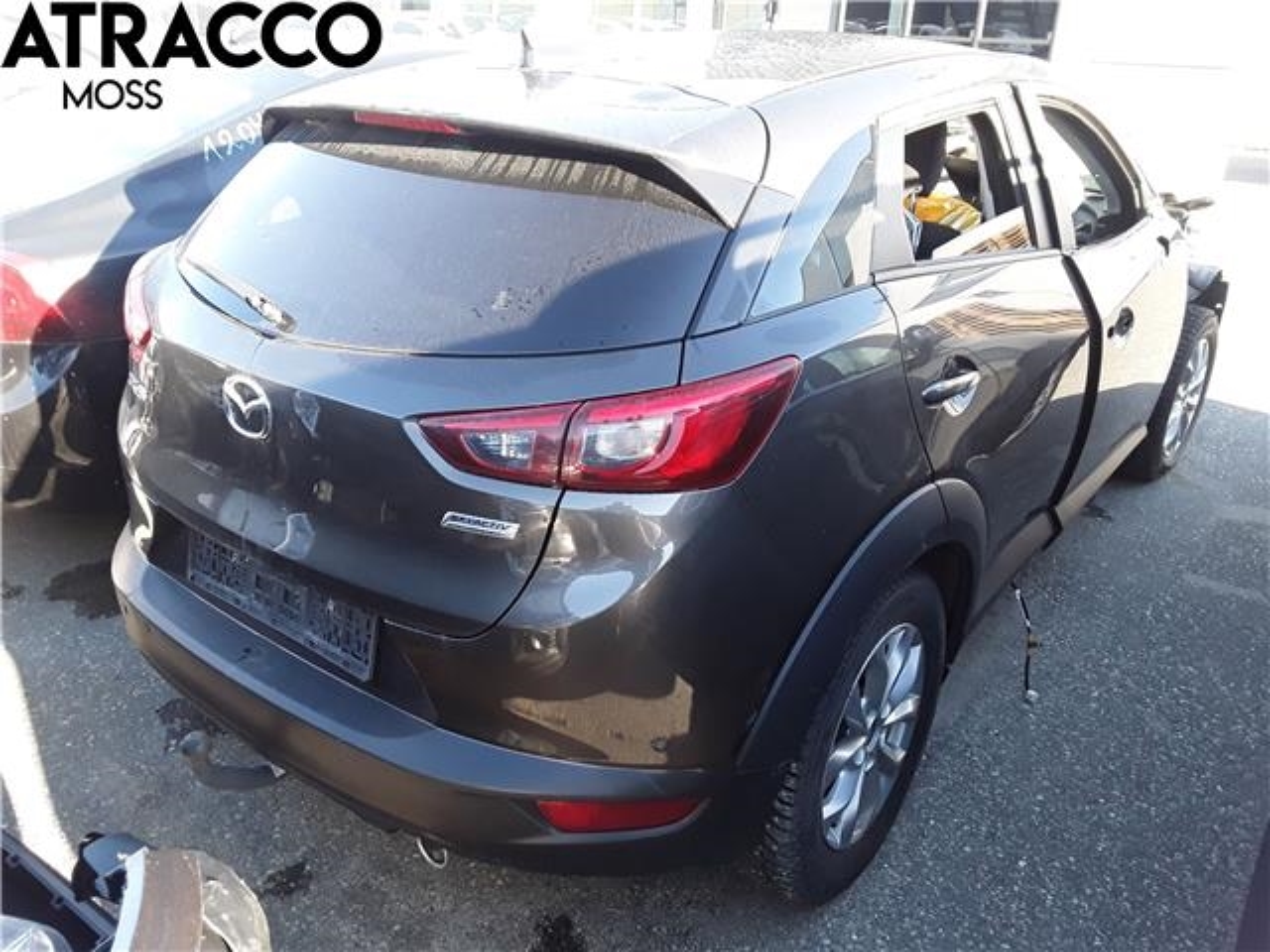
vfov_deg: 49.7
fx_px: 1027
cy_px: 476
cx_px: 635
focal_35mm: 28
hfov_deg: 63.4
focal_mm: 2.91
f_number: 1.9
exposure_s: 1/100
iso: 64
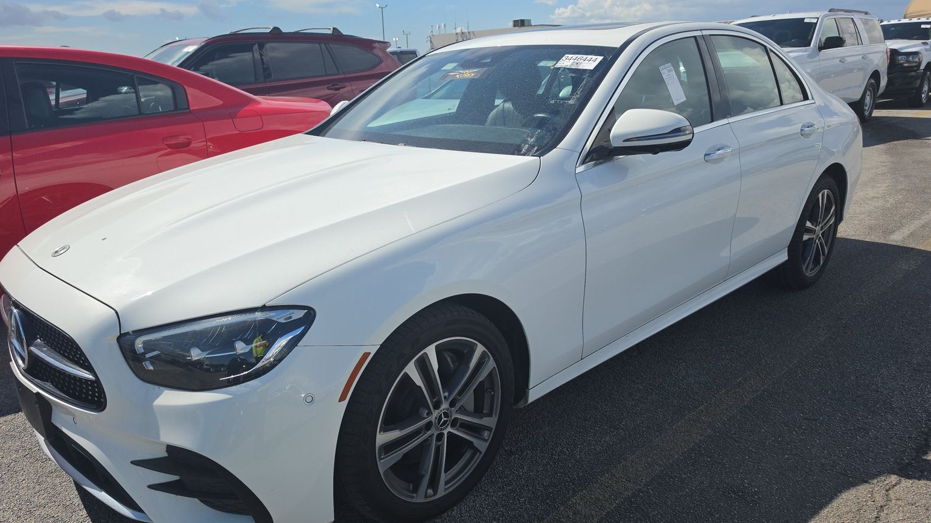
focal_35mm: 26
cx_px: 452
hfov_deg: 71.9
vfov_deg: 44.3
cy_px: 293
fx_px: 642
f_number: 1.4
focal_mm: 6.5
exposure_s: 1/7940
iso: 50
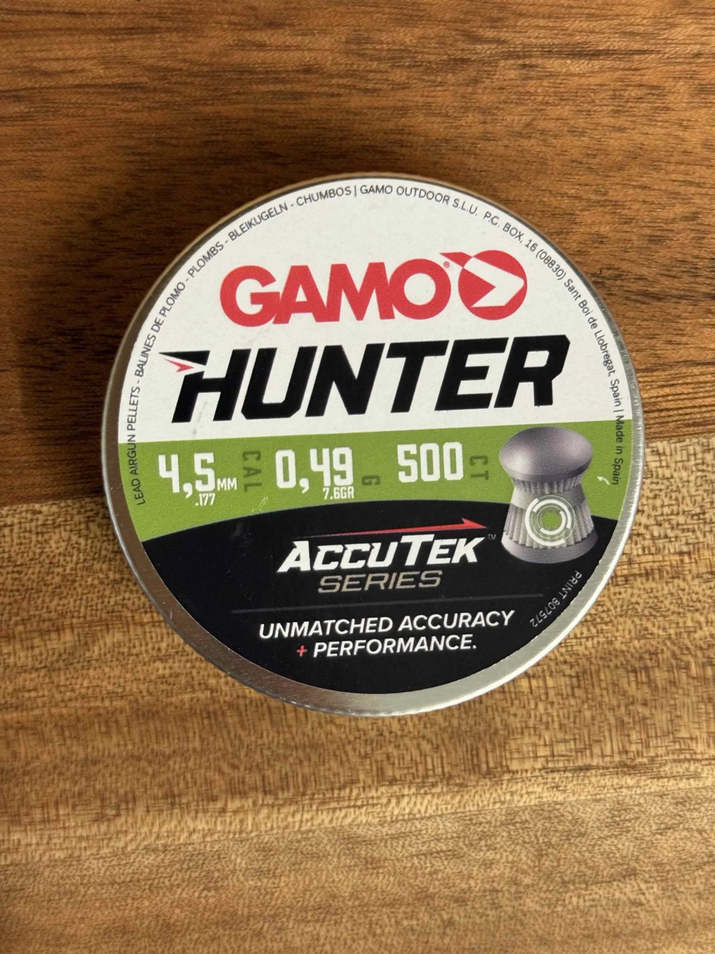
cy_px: 477
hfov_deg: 30.3
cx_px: 358
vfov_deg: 39.7
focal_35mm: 48
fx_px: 1322
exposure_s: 1/50
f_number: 1.78
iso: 200
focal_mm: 6.76
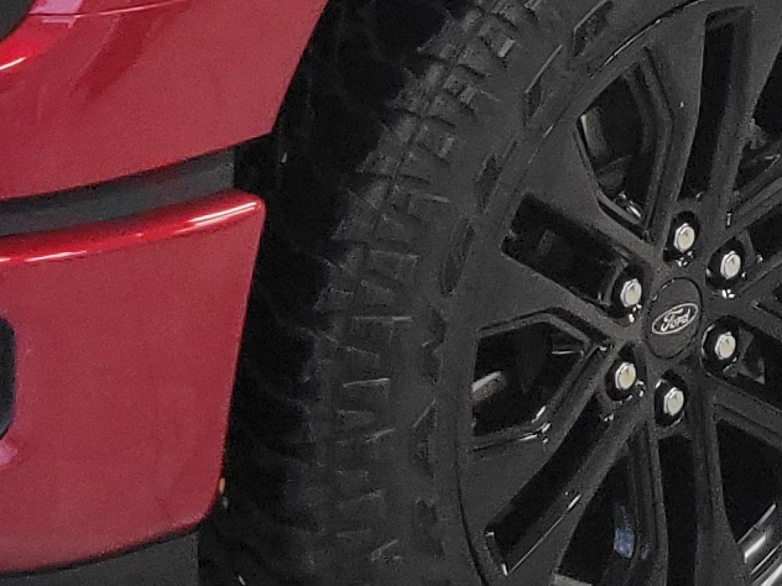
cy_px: -465
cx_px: 817
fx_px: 3750
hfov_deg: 11.8
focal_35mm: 166
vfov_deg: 8.6
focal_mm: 5.4
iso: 125
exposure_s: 1/120
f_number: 1.8
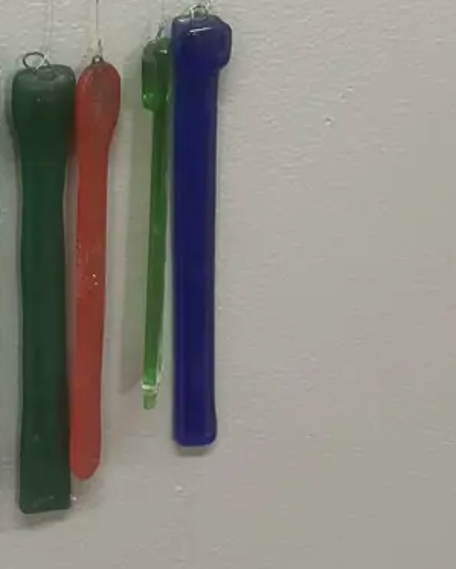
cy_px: -122
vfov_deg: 23.2
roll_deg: -0.6
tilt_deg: -7.7
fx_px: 1264
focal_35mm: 75
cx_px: -47
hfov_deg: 19.6
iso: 200
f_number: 1.8
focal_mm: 3.99
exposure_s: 1/50
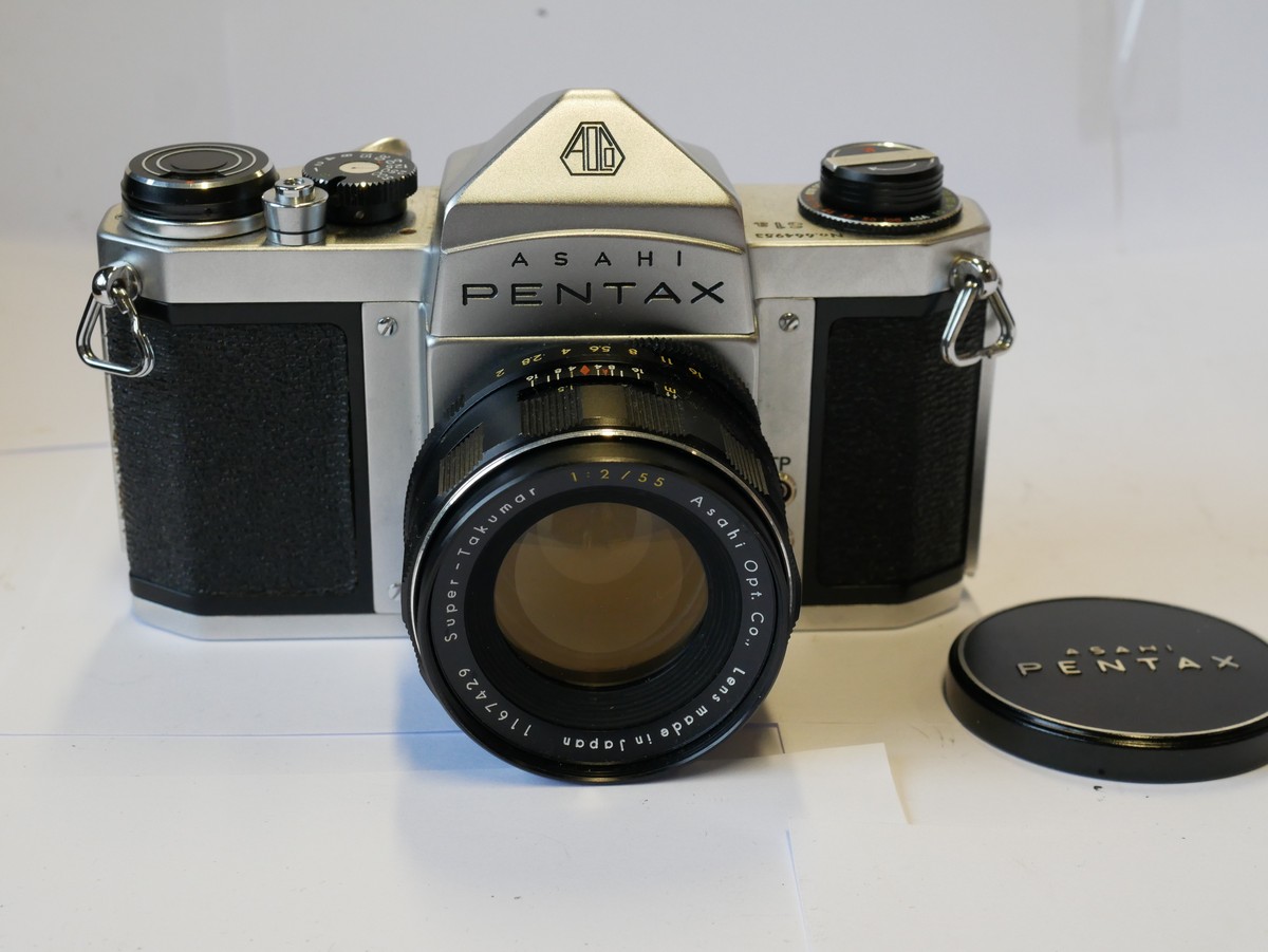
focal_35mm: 60
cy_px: 476
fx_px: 2199
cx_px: 634
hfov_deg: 32.2
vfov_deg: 24.4
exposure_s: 1/60
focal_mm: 30
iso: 1000
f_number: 8
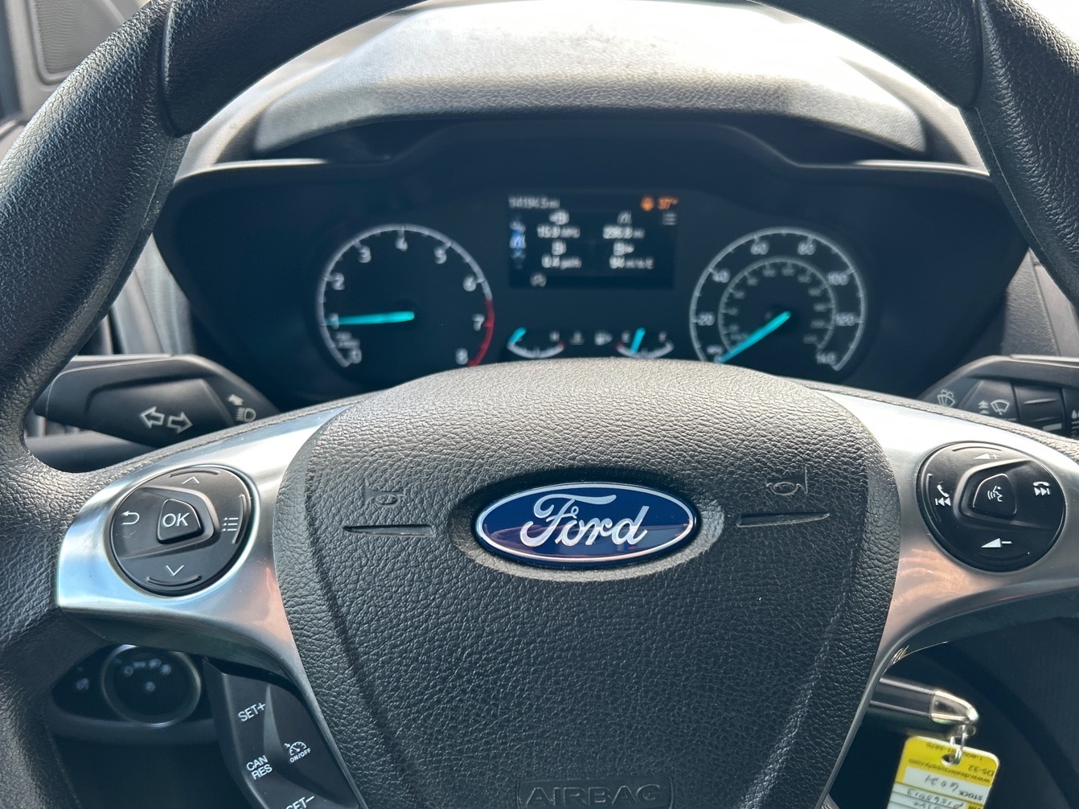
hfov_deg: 58.2
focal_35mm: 31
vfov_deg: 45.4
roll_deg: -2.3
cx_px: 597
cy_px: 426
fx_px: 966
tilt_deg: -27.8
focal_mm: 5.7
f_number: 1.5
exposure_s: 1/127
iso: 32
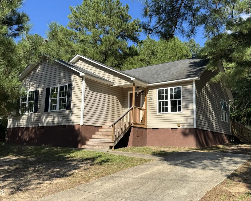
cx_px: 125
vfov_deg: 43.4
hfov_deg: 52.8
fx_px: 253
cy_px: 99
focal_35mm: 34
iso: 80
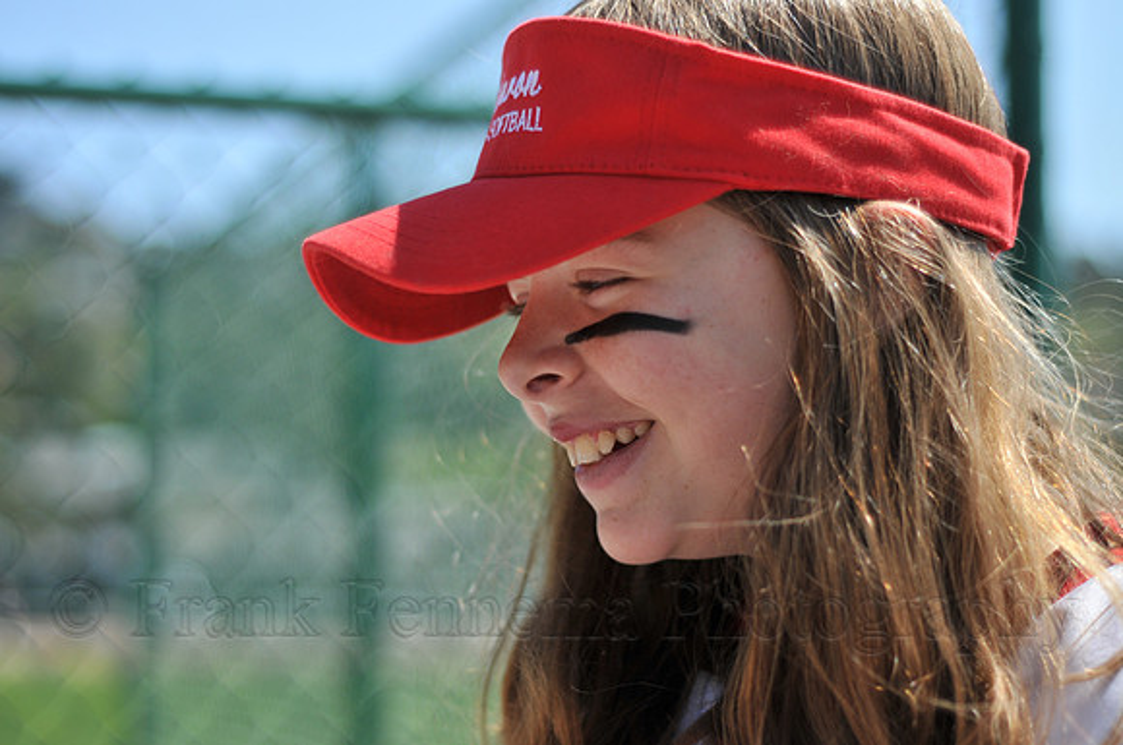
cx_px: 562
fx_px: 2336
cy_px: 372
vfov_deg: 18.1
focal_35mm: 75
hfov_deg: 27.0
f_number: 2
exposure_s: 1/4000
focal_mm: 50
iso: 200
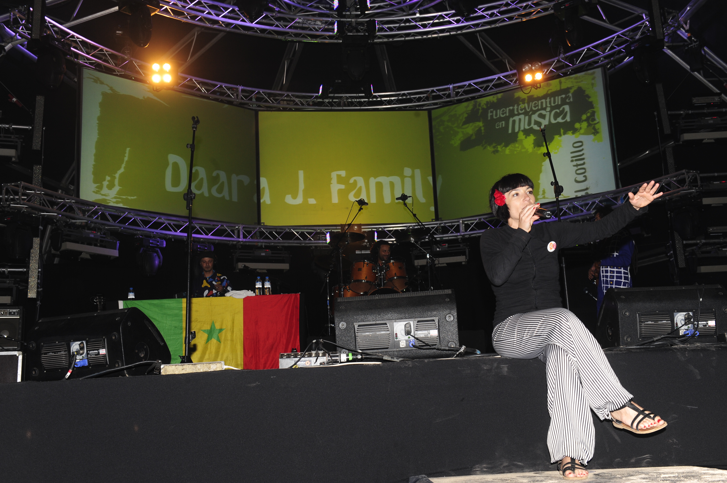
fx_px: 767
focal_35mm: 38
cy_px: 242
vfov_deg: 35.0
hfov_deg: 50.7
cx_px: 364
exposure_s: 1/60
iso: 640
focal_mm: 38
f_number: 6.3
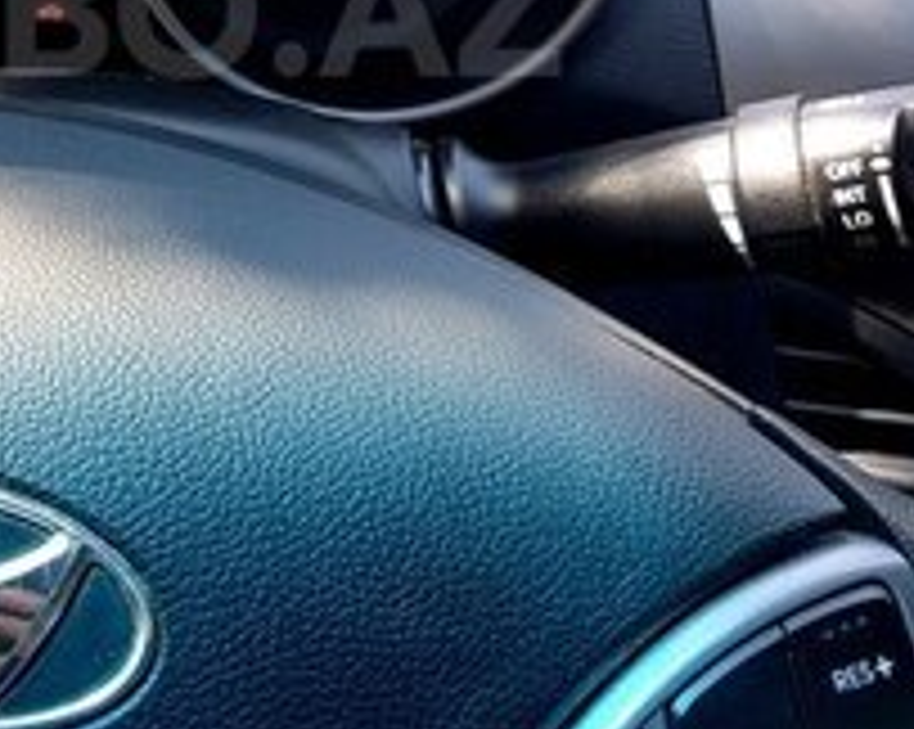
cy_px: 9
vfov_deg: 23.6
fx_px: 1676
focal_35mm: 62
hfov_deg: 29.3
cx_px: 99
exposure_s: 1/194
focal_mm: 4.2
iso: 40
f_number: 1.7
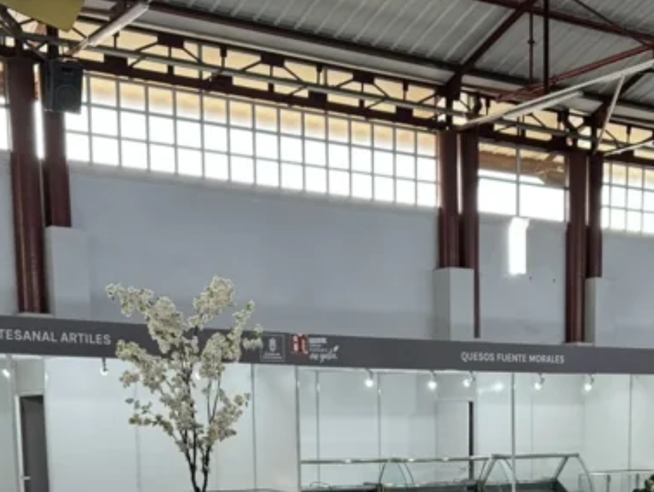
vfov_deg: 21.1
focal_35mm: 65
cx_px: 439
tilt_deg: -6.9
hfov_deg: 29.6
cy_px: 591
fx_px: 1229
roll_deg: +1.0
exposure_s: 1/50
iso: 125
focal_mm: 6.76
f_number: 1.78
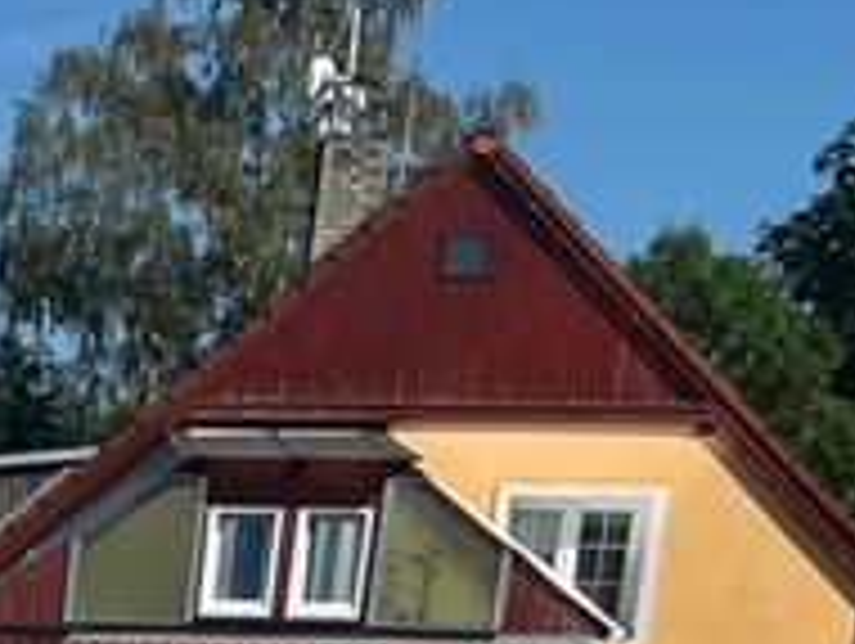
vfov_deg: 9.3
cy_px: 1630
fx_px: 3462
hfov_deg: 11.9
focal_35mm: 140
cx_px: -1053
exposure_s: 1/6897
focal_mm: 5.1
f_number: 1.6
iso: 50
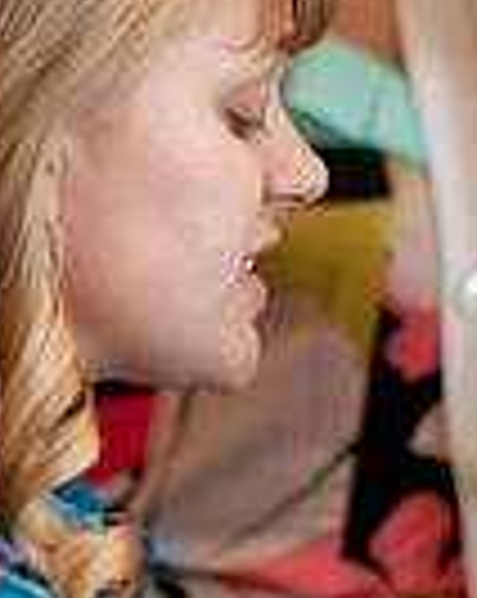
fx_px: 4776
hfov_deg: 5.7
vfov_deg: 7.2
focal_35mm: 270
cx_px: 245
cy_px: 112
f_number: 1.8
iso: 200
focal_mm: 85
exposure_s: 1/200
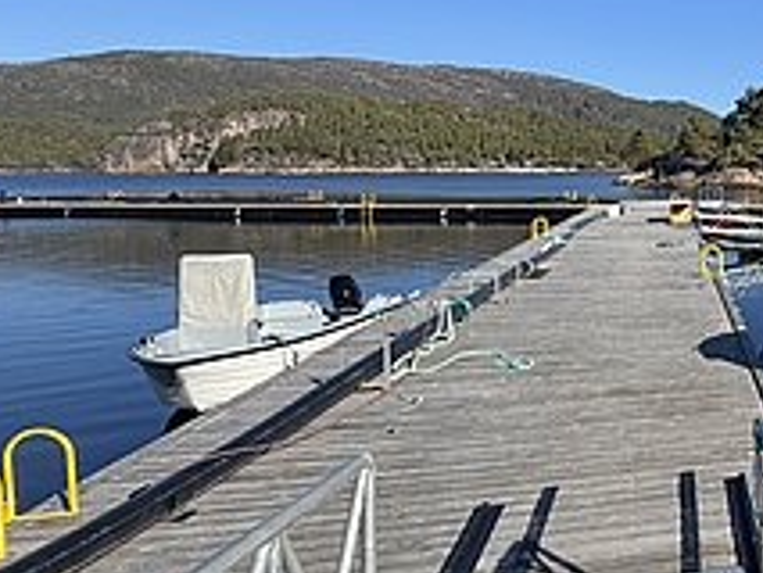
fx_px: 772
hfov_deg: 41.3
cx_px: 851
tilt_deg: -1.4
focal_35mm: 35
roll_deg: +0.5
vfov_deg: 40.4
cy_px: 204
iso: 50
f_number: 2.2
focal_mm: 2.22
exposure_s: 1/1789
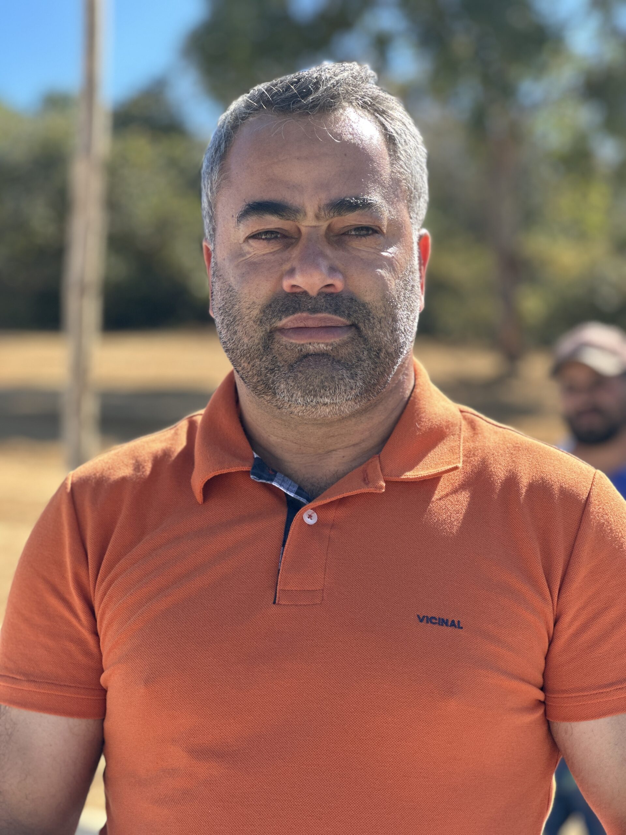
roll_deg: +0.3
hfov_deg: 19.1
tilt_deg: +3.6
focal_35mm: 77
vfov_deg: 25.3
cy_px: 418
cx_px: 313
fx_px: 1857
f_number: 2.8
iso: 32
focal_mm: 9
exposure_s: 1/198
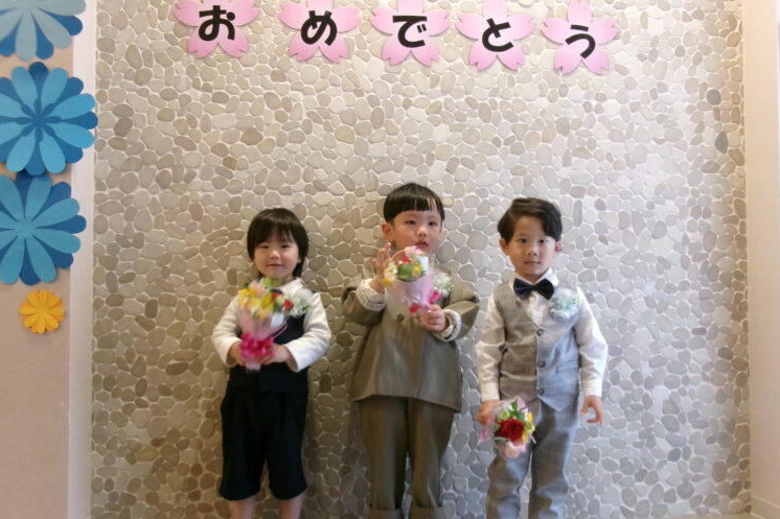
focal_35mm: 30
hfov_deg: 61.9
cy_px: 289
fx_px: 650
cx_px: 396
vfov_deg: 43.5
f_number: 3.9
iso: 400
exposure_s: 1/26
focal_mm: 5.1
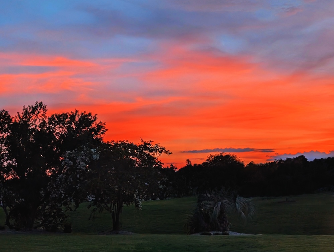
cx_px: 147
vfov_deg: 24.9
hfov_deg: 32.6
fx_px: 570
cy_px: 132
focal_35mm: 59
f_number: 1.68
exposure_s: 1/92.9
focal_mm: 6.9
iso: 450
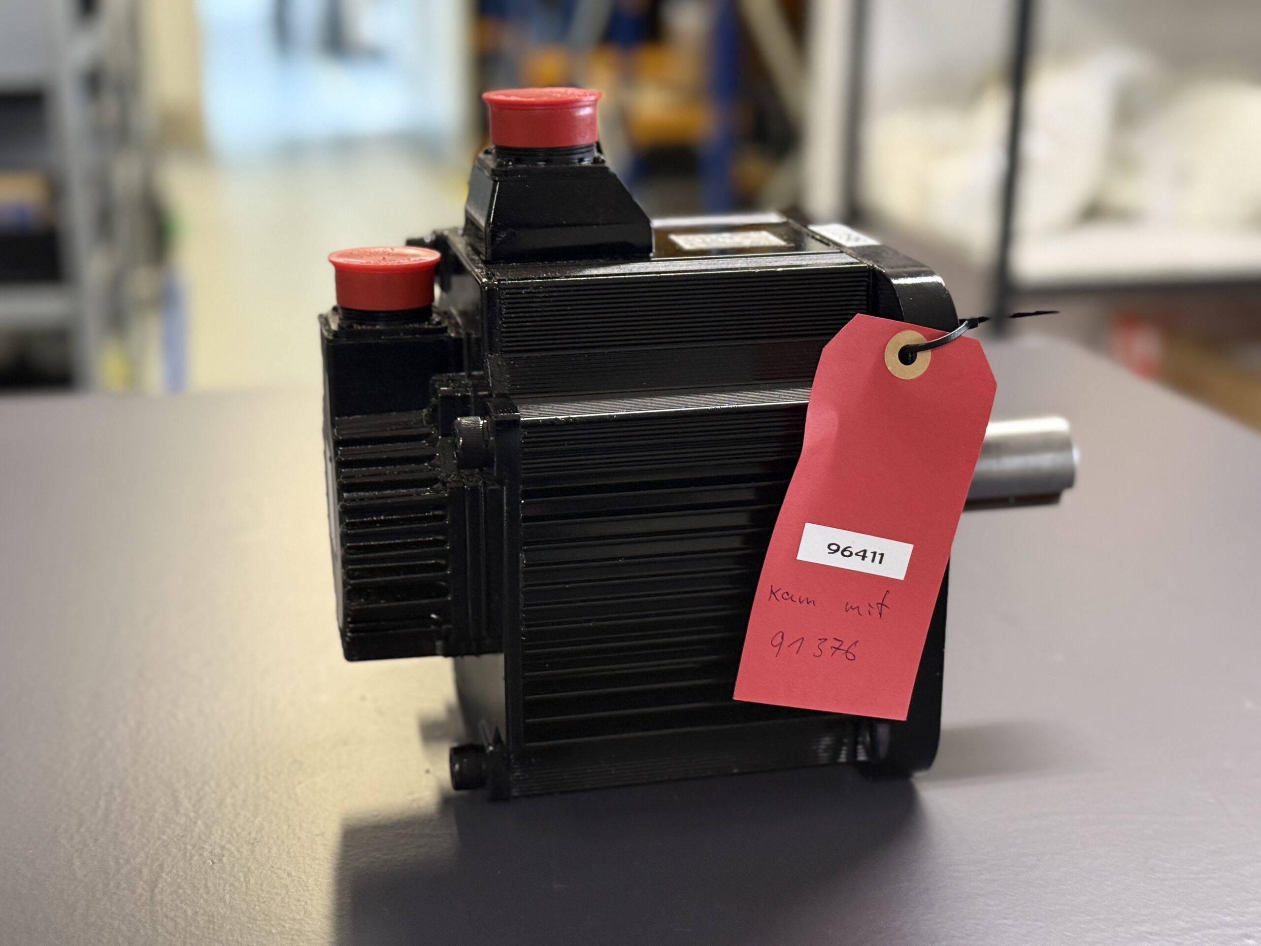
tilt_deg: -18.3
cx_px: 630
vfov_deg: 30.3
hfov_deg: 39.7
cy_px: 473
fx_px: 1749
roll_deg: -0.2
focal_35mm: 48
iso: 250
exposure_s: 1/33
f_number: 1.78
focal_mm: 6.76
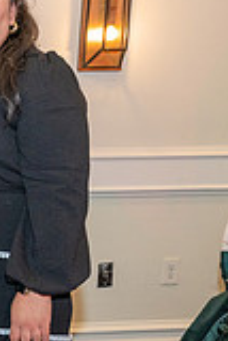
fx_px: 825
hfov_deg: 13.1
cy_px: 244
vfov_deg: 23.2
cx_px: -258
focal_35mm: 87
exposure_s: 1/200
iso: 1000
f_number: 5.6
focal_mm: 24
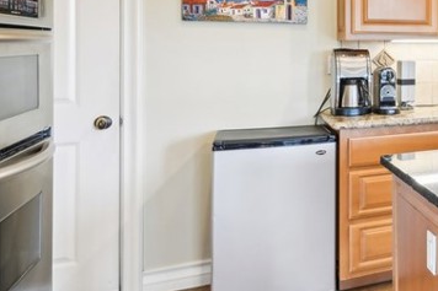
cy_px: 42
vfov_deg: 28.3
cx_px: 610
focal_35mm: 46
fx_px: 559
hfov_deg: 30.4
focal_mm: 16
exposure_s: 1/4
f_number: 8
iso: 400
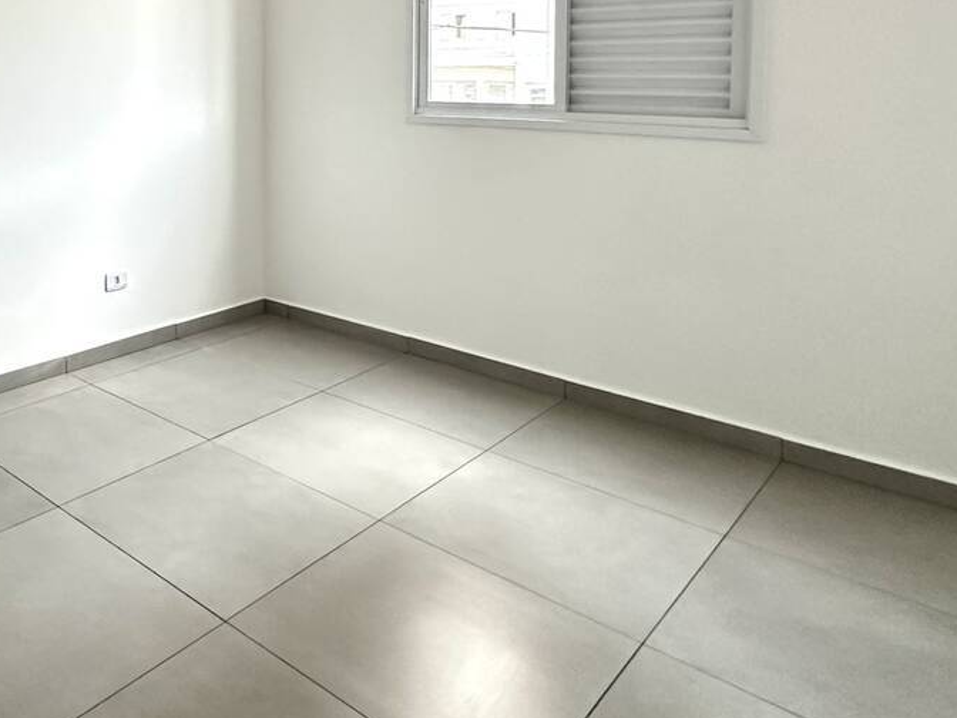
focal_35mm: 30
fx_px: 829
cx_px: 95
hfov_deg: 52.7
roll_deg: +1.5
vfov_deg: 43.7
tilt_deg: -3.5
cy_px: 105
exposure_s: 1/99
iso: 320
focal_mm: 2.22
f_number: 2.2
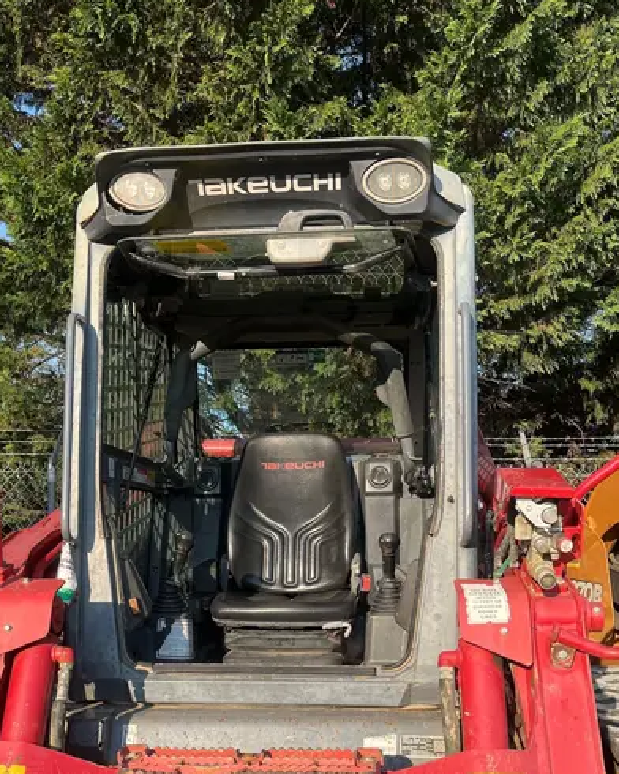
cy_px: 568
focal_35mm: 38
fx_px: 870
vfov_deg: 46.4
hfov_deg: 39.1
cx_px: 264
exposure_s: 1/1355
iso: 50
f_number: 1.6
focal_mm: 5.1
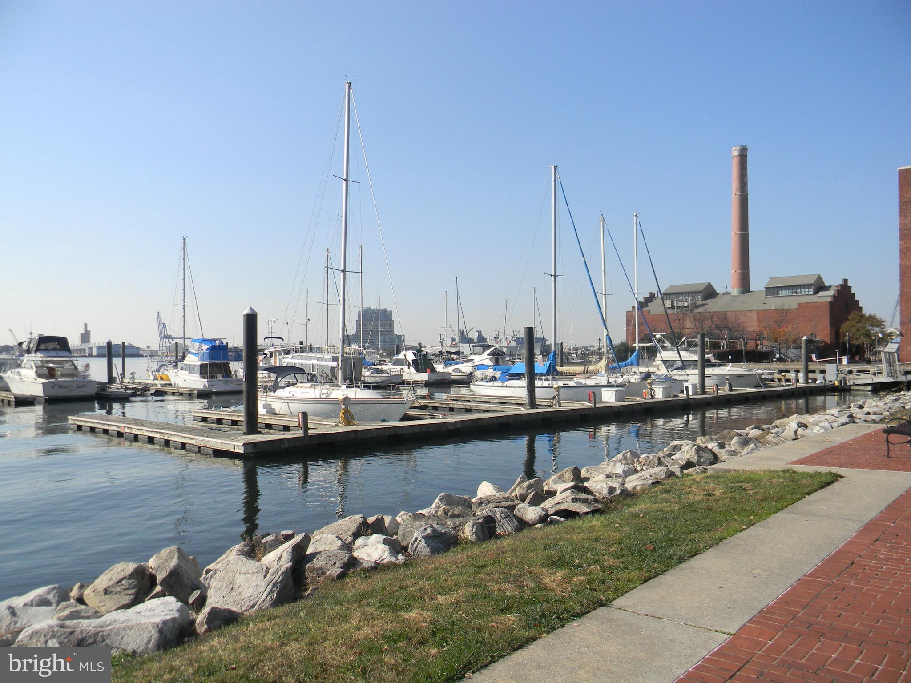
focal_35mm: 28
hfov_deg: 63.4
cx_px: 456
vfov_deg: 49.7
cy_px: 342
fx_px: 737
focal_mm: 5
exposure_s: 1/345
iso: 112
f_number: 7
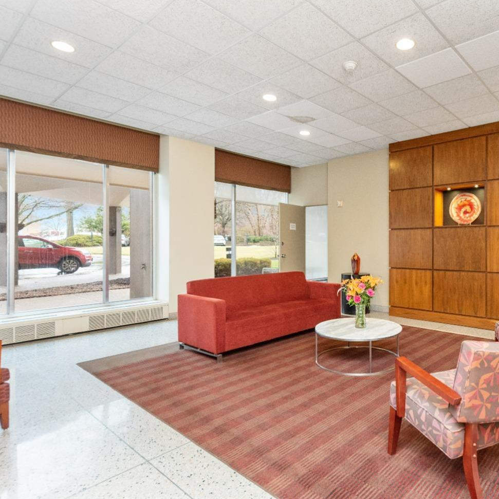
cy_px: 243
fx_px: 342
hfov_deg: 69.0
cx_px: 353
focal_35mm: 21
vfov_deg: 72.1
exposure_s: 1/25
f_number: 5.6
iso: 1250
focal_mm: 16
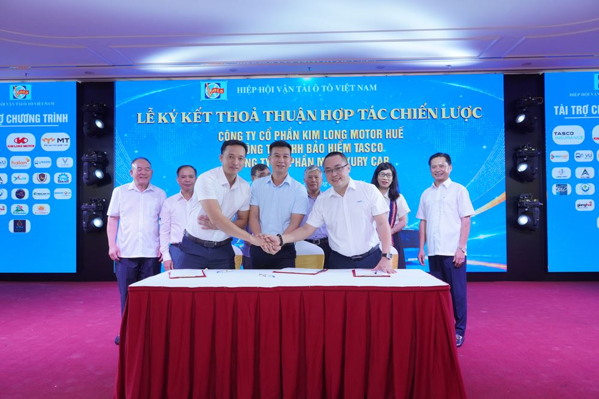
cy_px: 200
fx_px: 449
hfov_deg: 67.4
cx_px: 300
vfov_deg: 47.9
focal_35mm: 27
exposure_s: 1/100
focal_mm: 18
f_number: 6.3
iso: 640
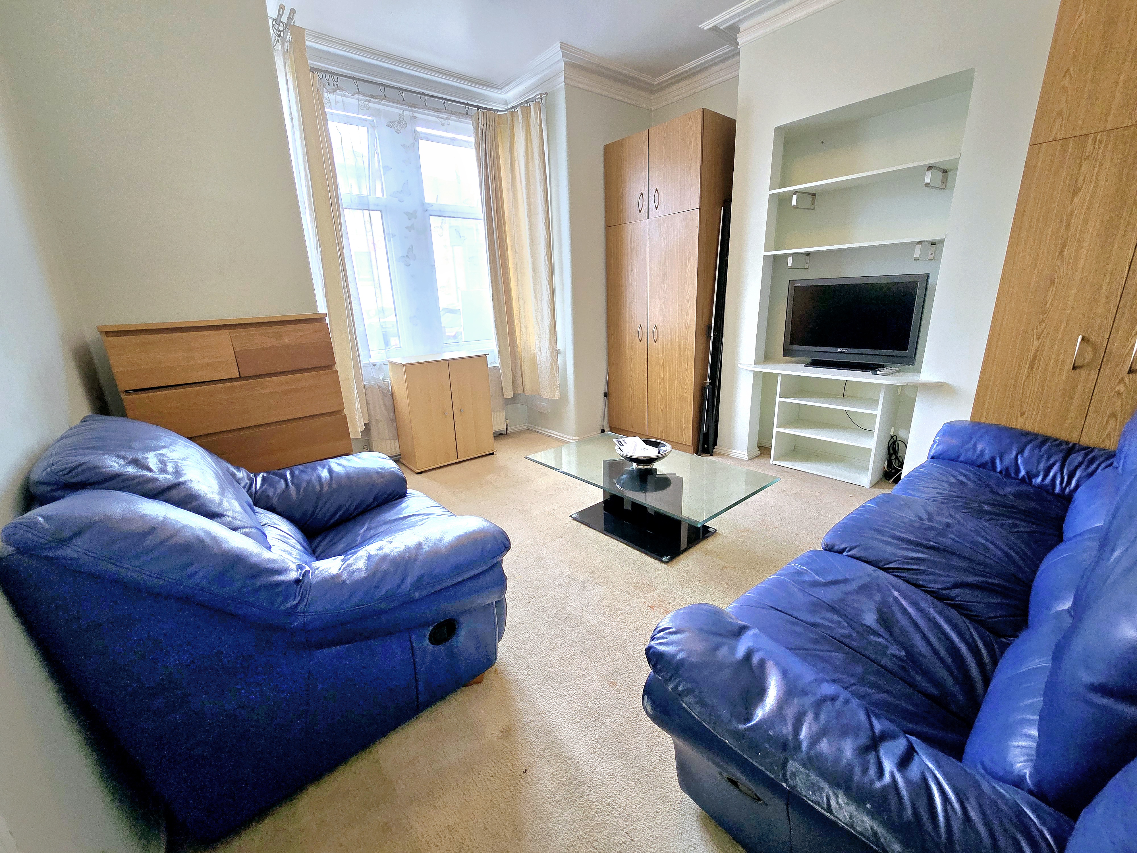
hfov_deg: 106.2
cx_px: 568
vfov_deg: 89.9
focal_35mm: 13
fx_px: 427
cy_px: 426
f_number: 2.2
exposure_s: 1/50.3
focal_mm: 2.2
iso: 320
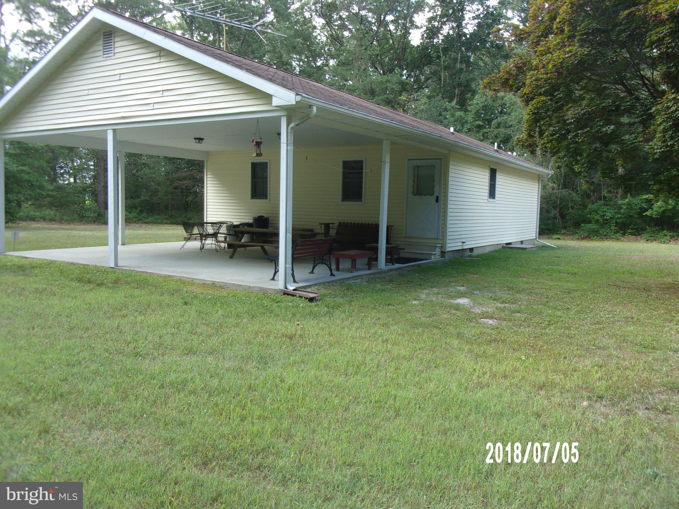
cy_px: 254
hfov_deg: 63.4
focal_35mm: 28
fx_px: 549
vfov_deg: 49.7
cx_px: 340
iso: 80
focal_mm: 5.1
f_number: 3.9
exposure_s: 1/70
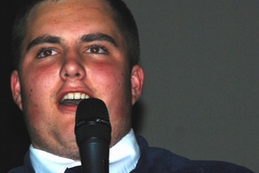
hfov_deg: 4.0
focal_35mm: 518
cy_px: 100
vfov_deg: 2.7
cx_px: 113
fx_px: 3732
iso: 220
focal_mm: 135
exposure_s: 1/60
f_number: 5.6
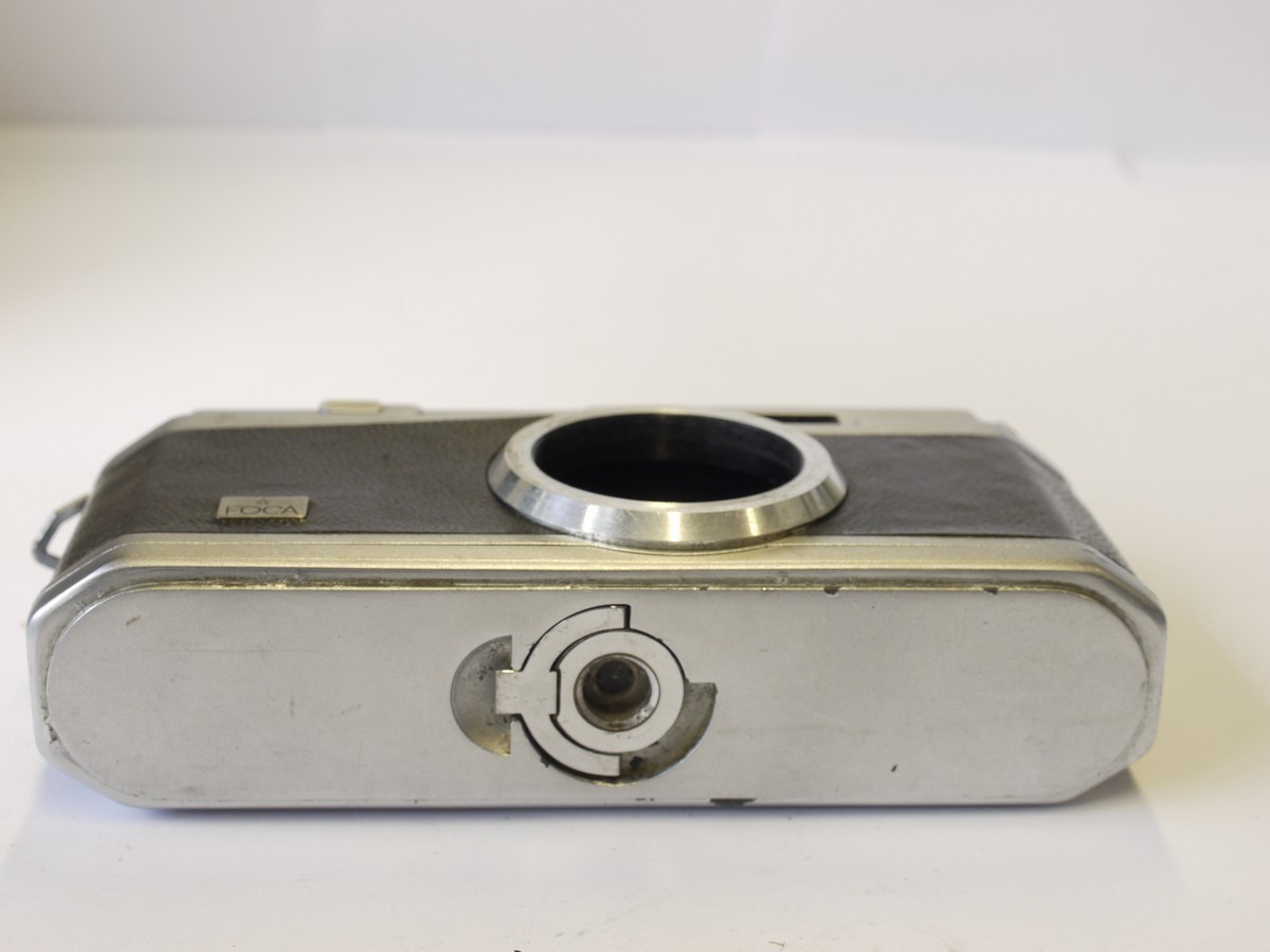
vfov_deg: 24.4
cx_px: 635
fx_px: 2201
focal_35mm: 60
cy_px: 476
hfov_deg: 32.2
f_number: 8
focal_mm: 30
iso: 400
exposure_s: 1/40
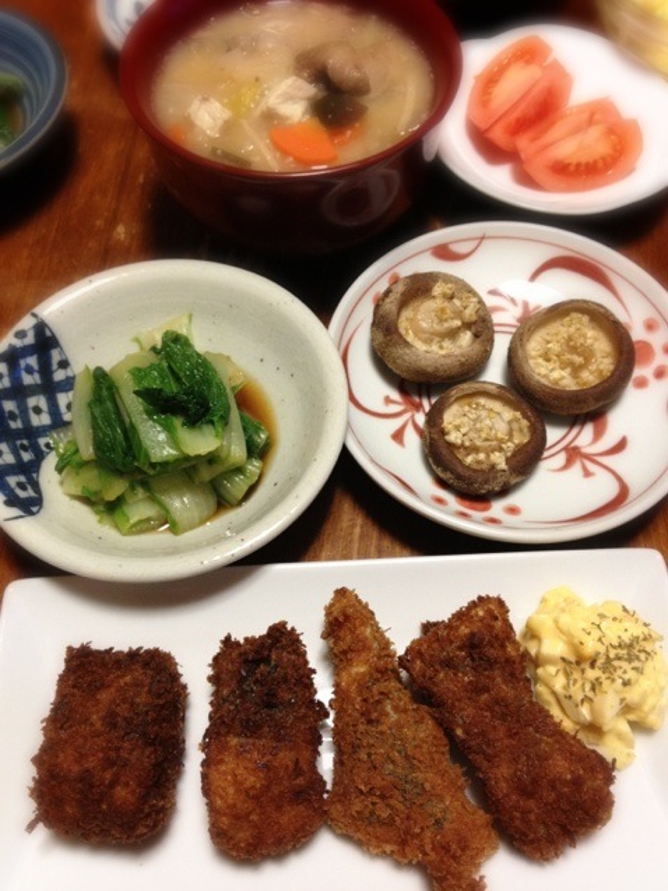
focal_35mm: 35
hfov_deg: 40.7
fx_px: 901
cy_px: 446
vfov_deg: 52.6
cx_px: 334
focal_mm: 4.28
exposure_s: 1/20
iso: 200
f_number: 2.4
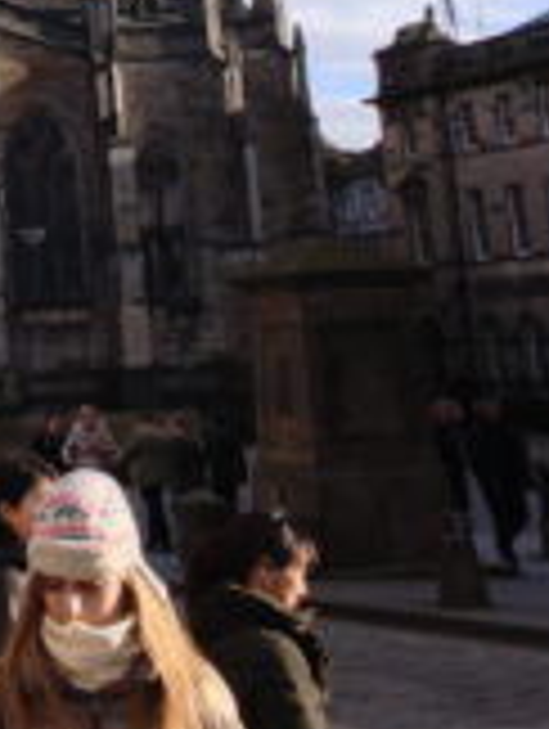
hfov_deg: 12.4
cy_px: -88
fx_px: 2425
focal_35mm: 115
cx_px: -207
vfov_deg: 16.5
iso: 50
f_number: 2.4
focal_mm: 4.28
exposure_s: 1/890
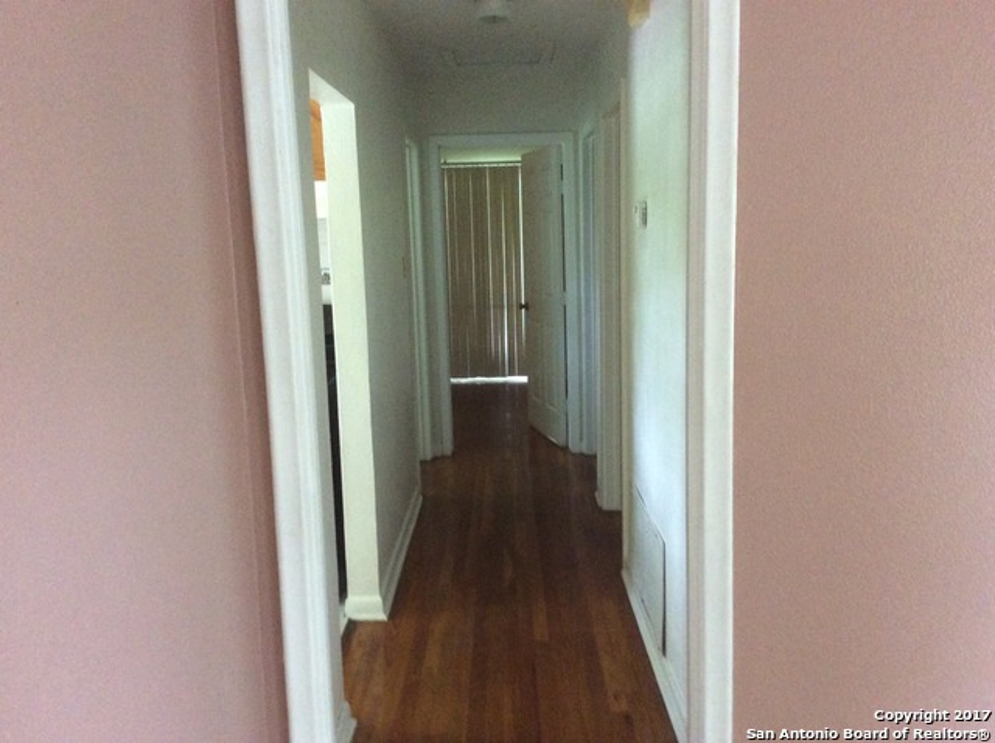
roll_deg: +3.0
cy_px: 372
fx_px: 918
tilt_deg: -12.5
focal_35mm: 32
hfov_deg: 56.9
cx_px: 498
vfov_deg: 44.1
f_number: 2.4
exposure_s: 1/20
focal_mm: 3.3
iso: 320
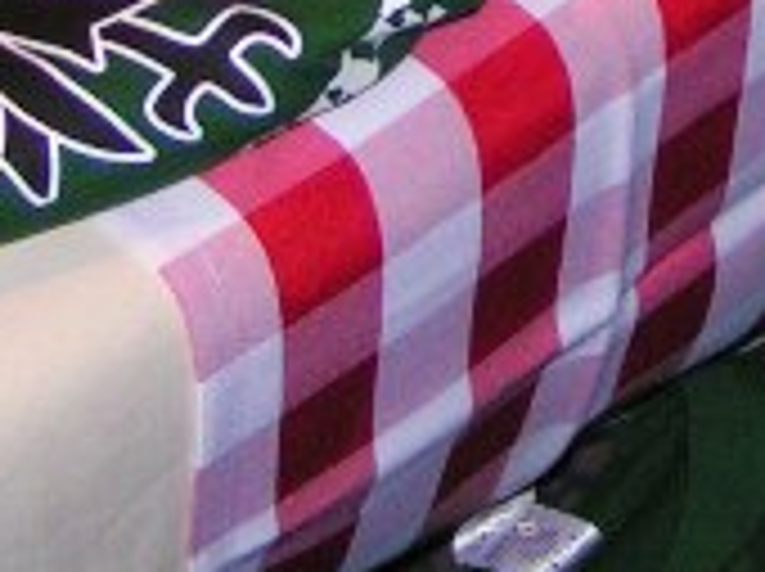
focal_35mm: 179
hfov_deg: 10.9
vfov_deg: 8.1
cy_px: -338
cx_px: 842
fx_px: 3950
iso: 200
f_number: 2.8
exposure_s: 1/40
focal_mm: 5.8
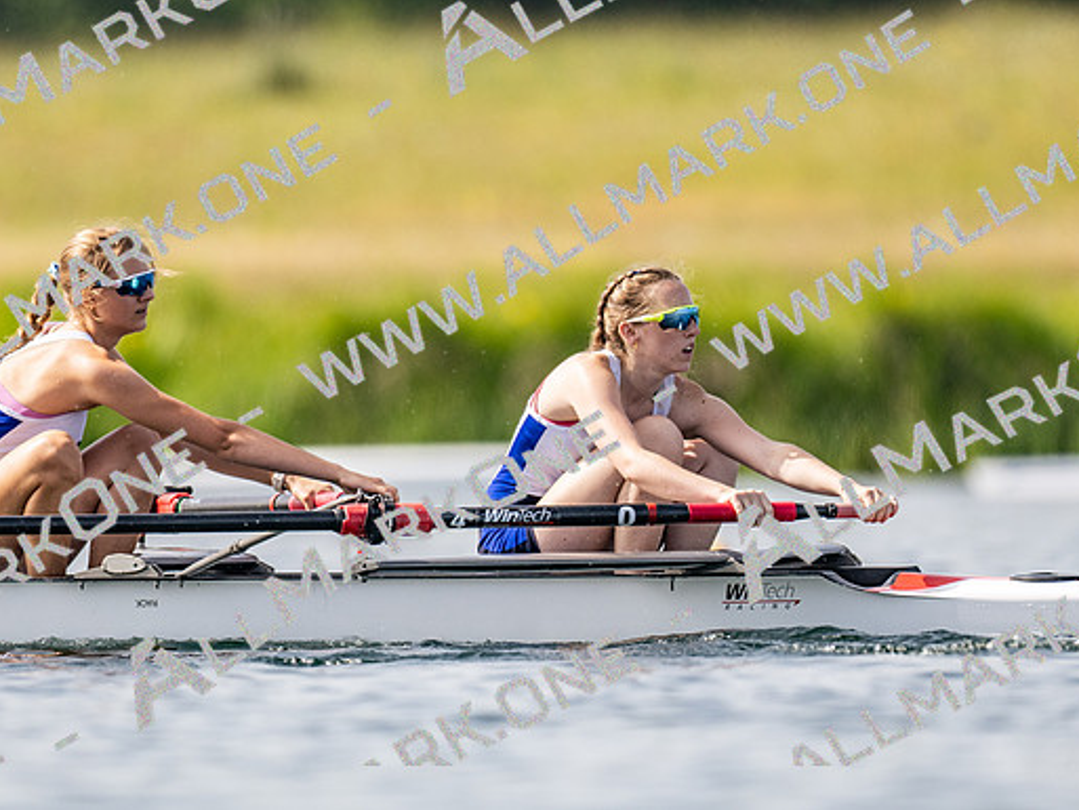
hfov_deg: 2.0
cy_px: 405
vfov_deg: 1.5
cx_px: 557
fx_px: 30523
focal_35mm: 979
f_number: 4
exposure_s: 1/2500
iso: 200
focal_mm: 600
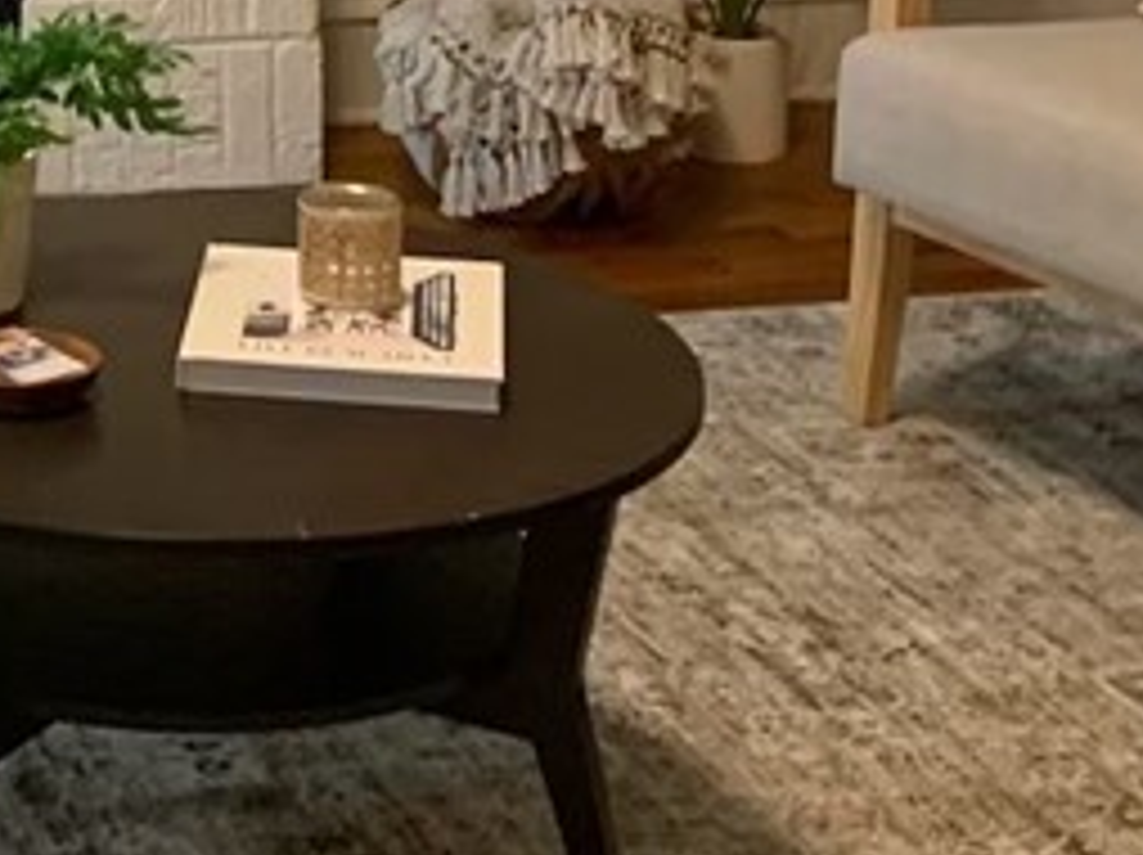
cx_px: -346
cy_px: -333
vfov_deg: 13.4
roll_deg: +0.9
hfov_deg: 17.6
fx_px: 3464
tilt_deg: -8.0
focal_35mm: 105
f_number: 1.8
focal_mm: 4.25
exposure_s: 1/60
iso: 400
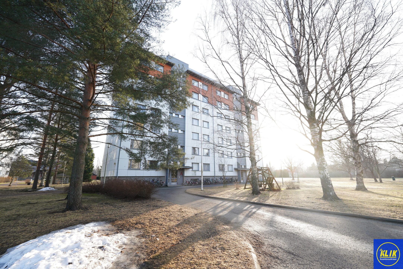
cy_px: 134
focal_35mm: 14
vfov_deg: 81.2
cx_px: 202
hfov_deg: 104.3
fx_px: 157
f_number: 5.6
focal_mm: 14
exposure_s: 1/50
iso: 100
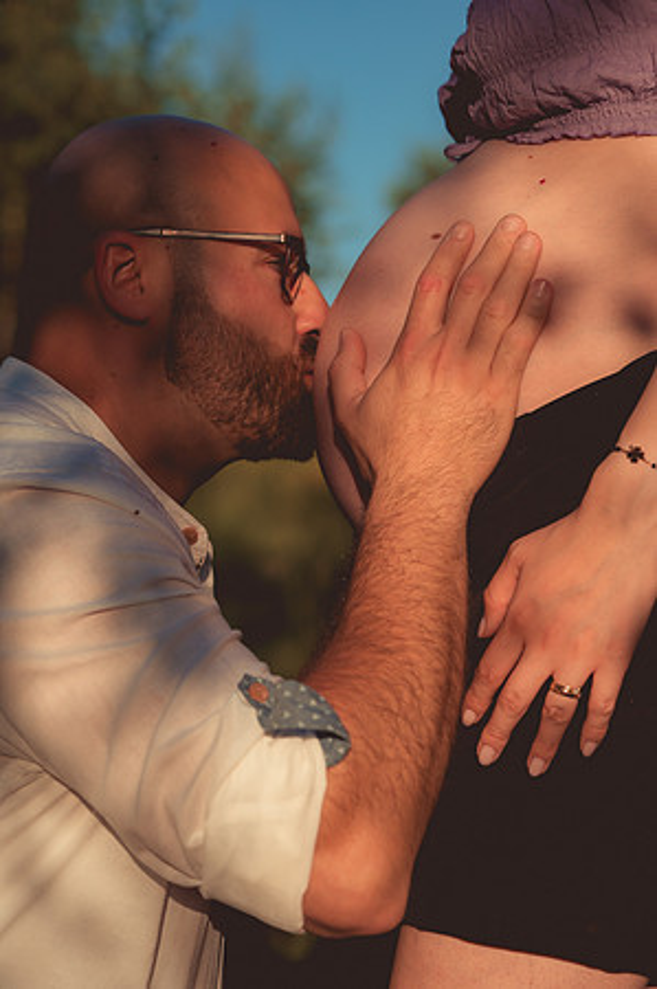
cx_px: 328
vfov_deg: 23.9
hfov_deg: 16.0
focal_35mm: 85
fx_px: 2332
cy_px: 494
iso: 400
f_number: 5
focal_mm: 85
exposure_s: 1/2000
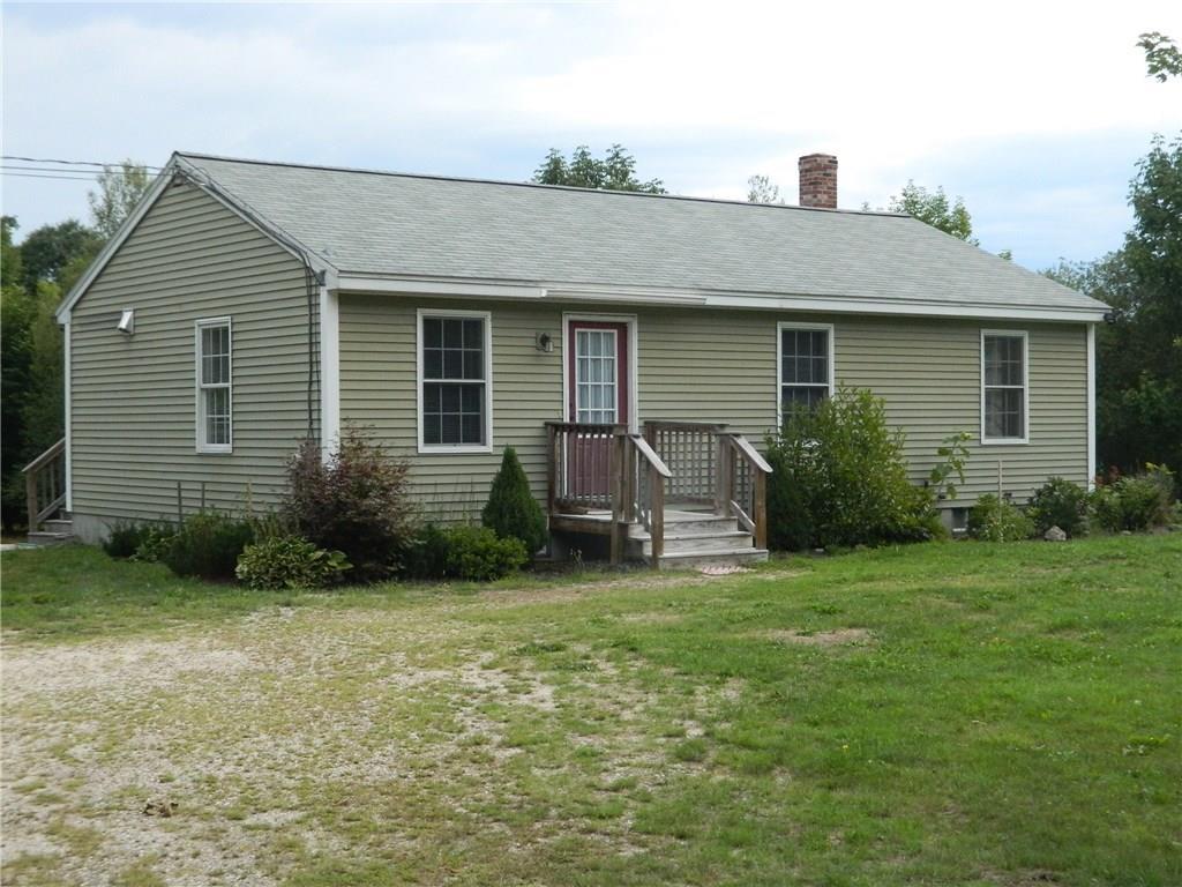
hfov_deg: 33.8
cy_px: 444
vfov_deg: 25.7
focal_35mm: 57
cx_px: 591
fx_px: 1946
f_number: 10.7
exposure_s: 1/160
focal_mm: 10.2
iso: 400
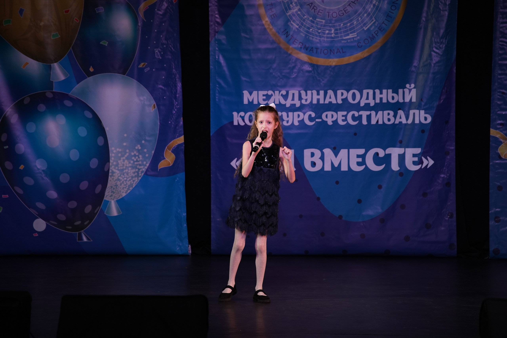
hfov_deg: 13.7
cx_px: 254
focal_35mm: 150
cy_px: 169
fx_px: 2112
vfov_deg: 9.1
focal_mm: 150
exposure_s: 1/400
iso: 1600
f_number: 4
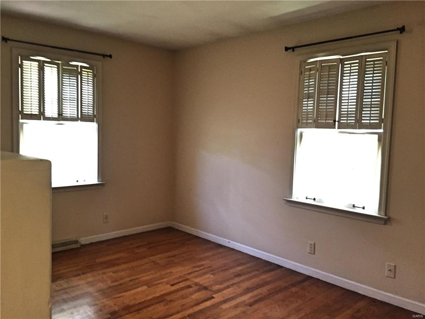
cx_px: 212
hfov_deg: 61.7
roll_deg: -0.9
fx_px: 356
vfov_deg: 48.2
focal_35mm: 29
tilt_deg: -2.6
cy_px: 160
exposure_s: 1/17
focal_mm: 4.15
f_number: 2.2
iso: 250
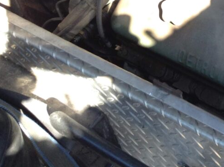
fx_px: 510
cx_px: 267
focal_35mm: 79
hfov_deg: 22.8
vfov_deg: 18.3
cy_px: 12
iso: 40
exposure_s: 1/120
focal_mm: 3.3
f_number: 2.4
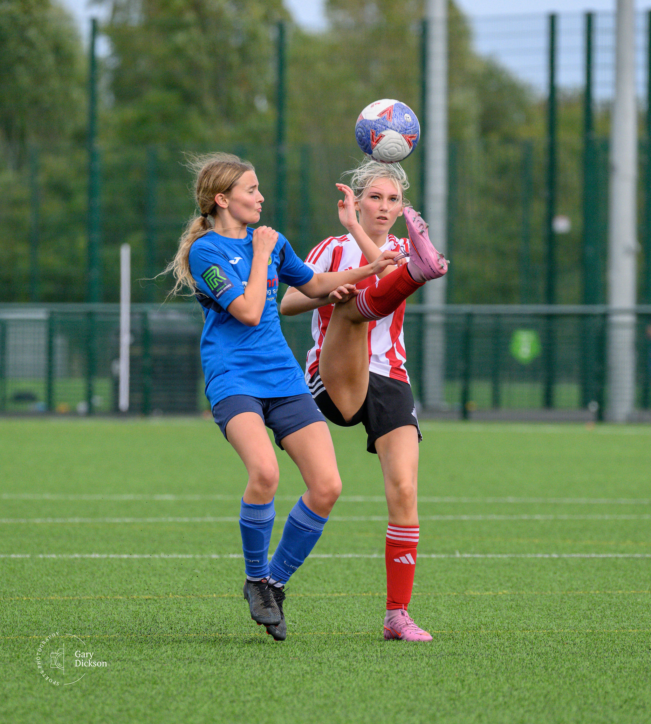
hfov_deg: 3.3
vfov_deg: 3.7
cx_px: 327
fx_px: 11261
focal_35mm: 500
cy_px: 354
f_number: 5.3
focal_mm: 280
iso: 1000
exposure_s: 1/2000
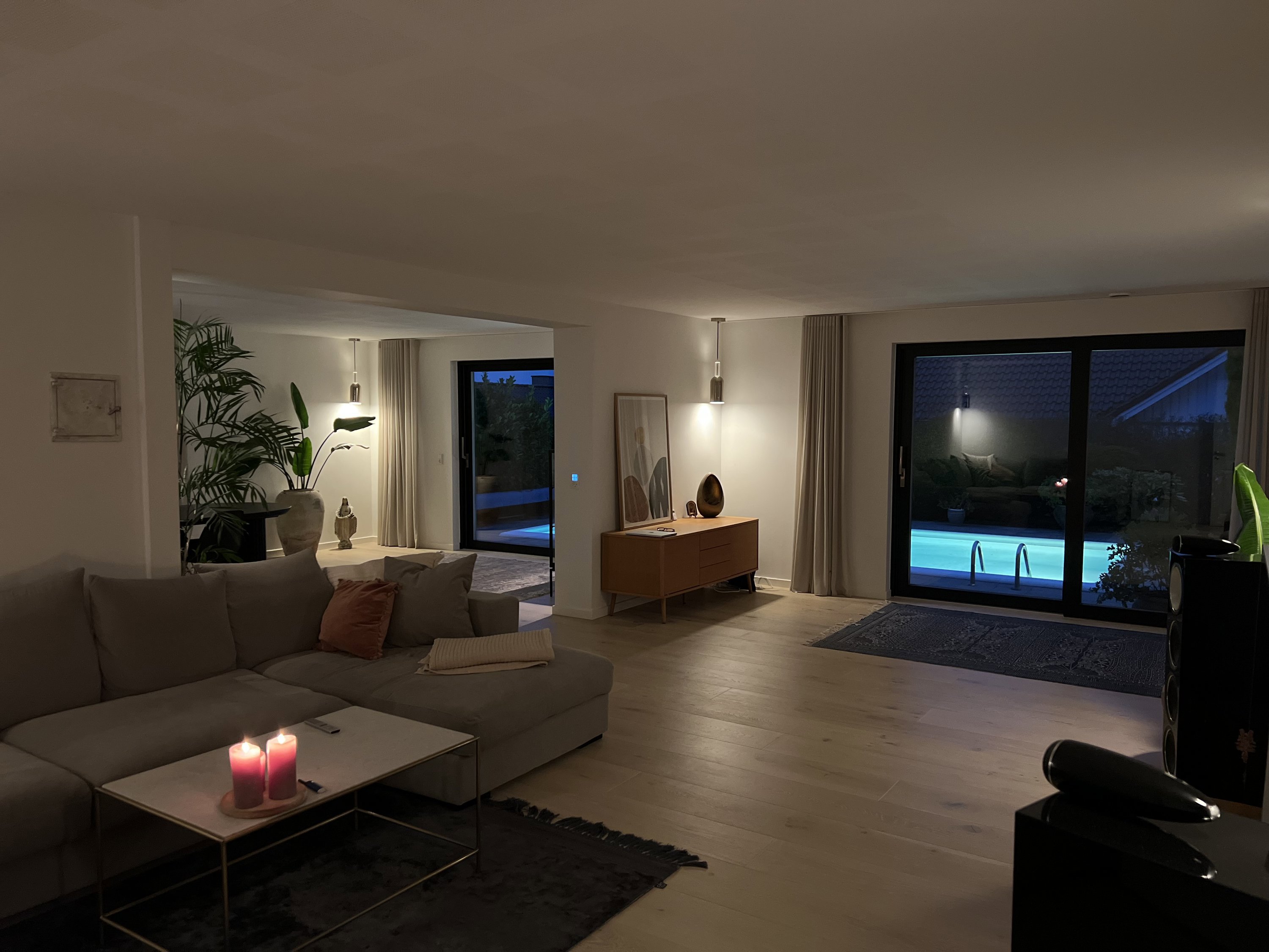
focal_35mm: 26
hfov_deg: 67.3
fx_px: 953
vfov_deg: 53.1
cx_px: 634
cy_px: 476
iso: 640
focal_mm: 5.7
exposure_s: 1/25
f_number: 1.5
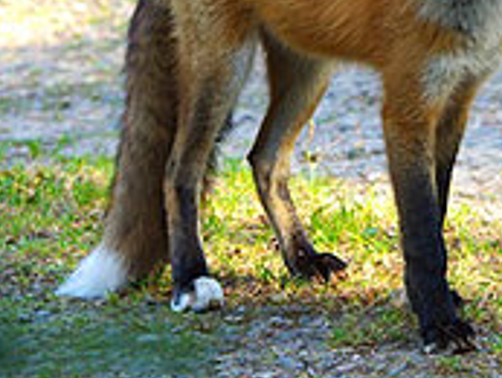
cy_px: 67
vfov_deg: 3.5
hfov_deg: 4.6
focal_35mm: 430
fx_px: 6240
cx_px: 363
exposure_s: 1/60
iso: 200
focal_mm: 115
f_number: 6.7
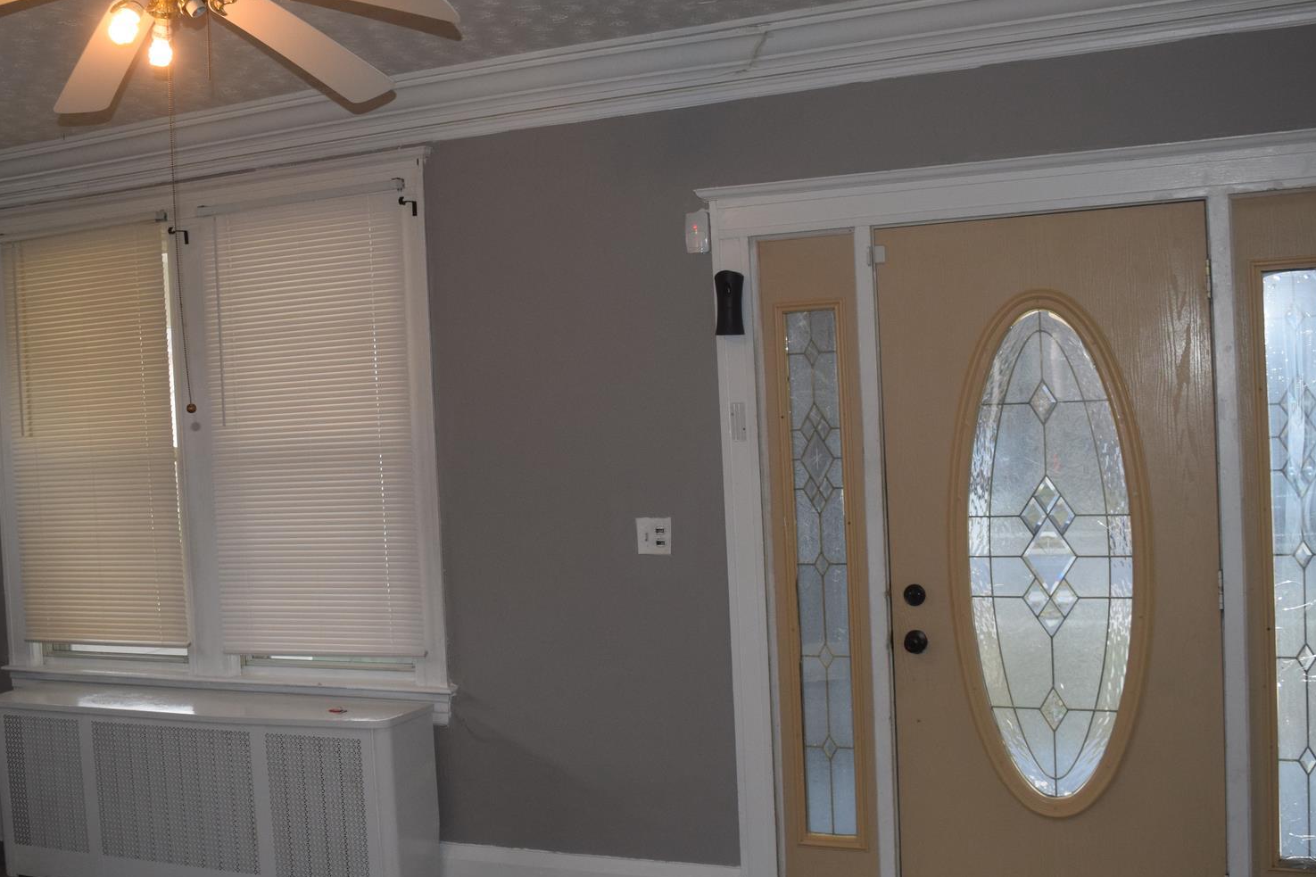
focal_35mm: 50
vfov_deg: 27.0
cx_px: 583
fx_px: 1827
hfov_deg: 39.5
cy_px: 435
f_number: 5.6
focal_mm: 24
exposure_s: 1/125
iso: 640
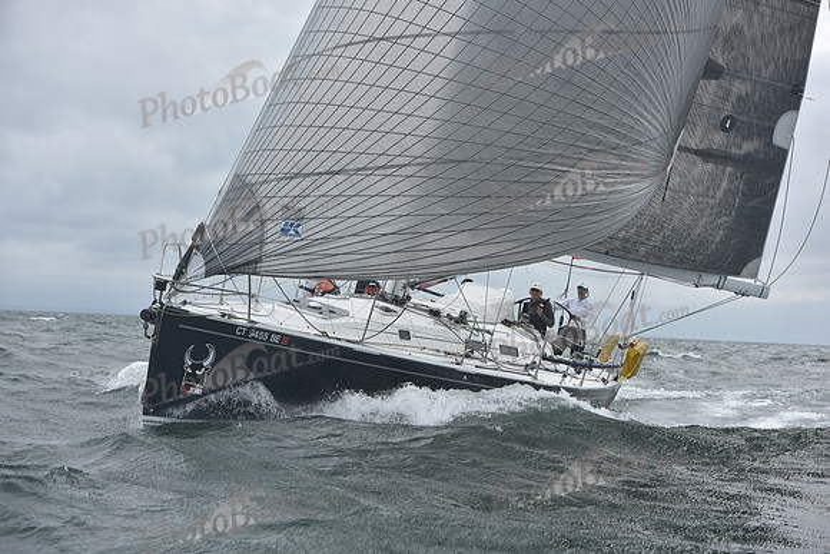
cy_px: 277
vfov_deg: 19.5
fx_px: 1614
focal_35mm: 70
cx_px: 415
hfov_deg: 28.8
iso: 200
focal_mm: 70
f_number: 5
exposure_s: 1/1250
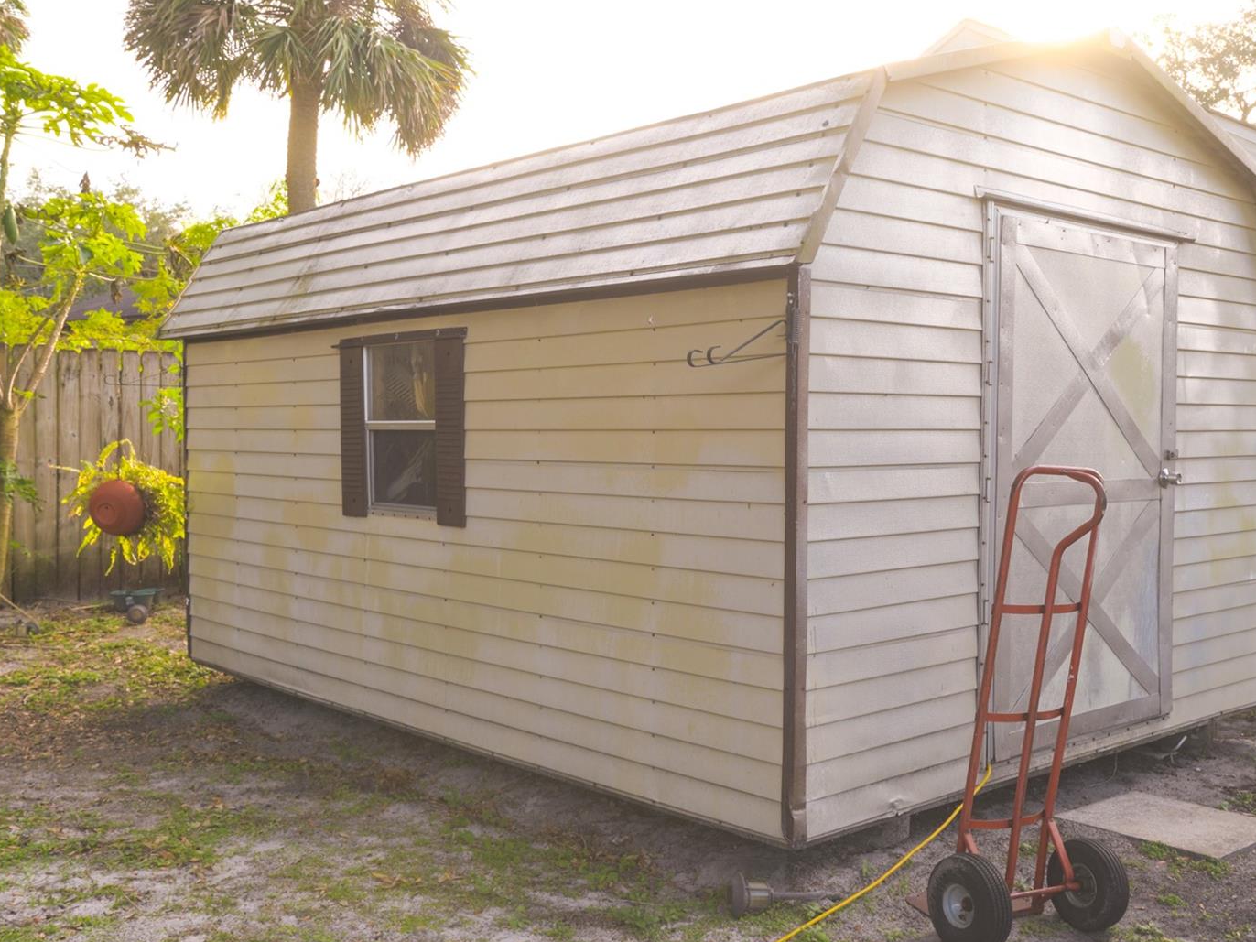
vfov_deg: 38.7
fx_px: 1343
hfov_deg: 50.1
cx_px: 694
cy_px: 471
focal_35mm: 37
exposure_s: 1/60
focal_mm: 22
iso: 100
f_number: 7.1
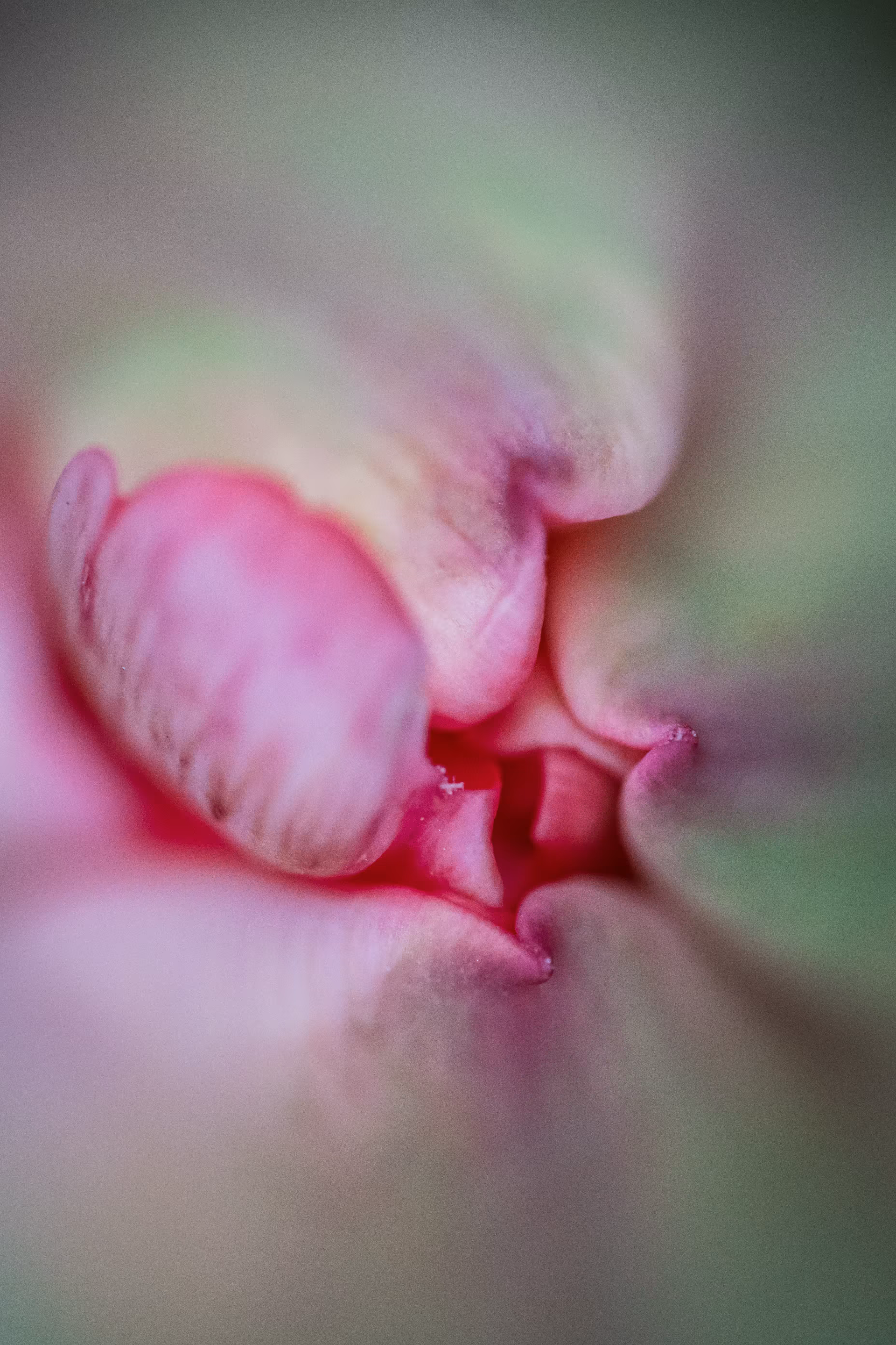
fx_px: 3360
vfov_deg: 22.6
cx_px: 448
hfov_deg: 15.2
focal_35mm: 90
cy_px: 672
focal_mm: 60
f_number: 8
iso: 2500
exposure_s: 1/320
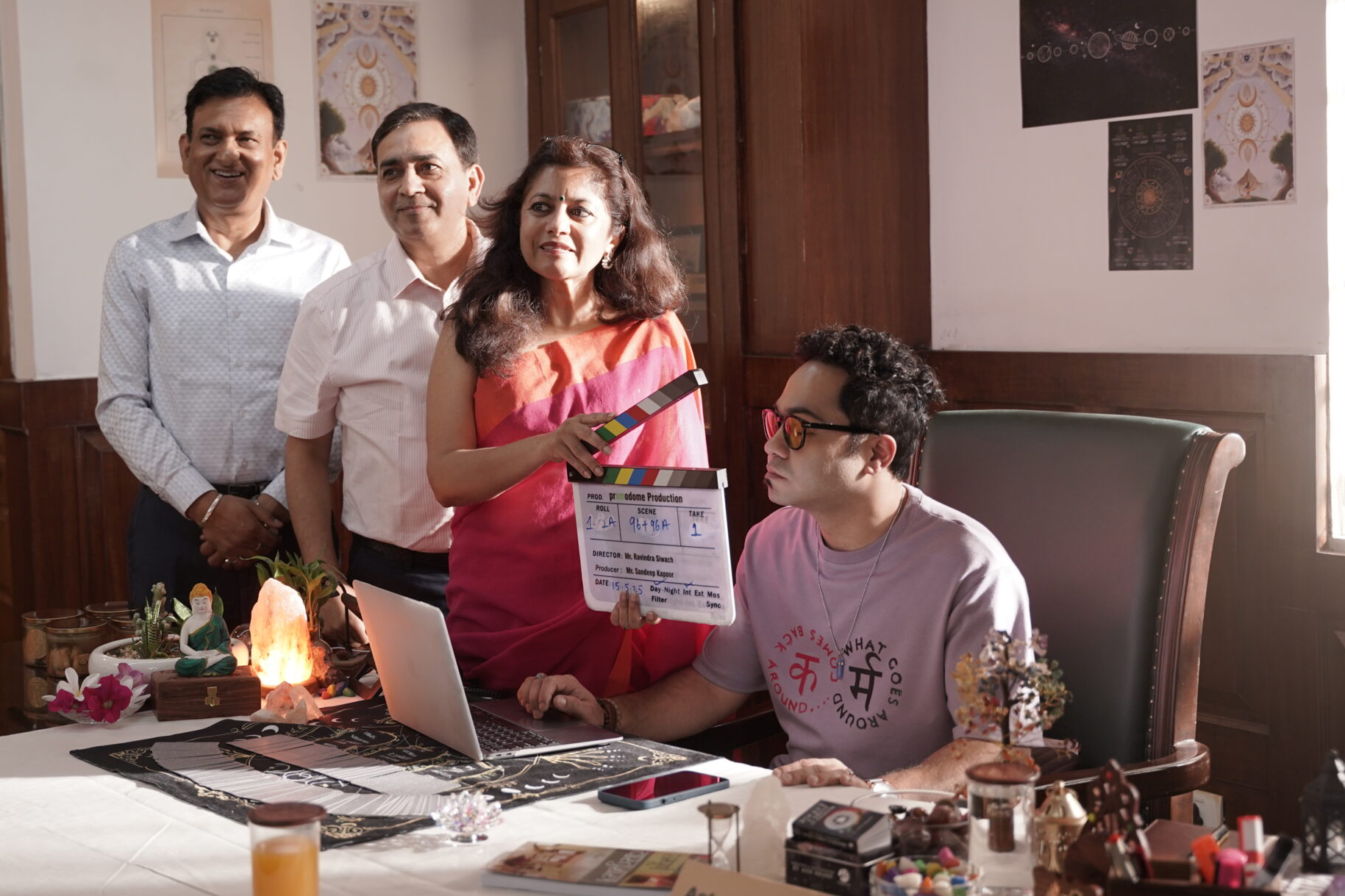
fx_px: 1867
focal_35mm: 50
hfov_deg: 39.5
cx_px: 577
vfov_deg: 27.0
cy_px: 380
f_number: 2.8
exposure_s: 1/160
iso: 800
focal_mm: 35.7
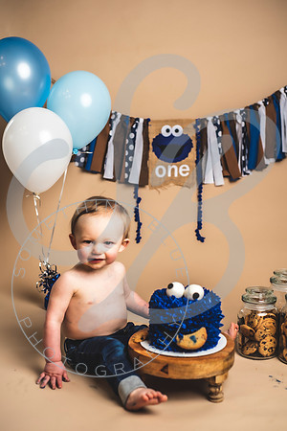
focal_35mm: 50
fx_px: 598
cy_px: 216
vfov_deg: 39.6
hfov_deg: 27.0
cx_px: 144
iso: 200
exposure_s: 1/125
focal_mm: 50
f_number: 2.8
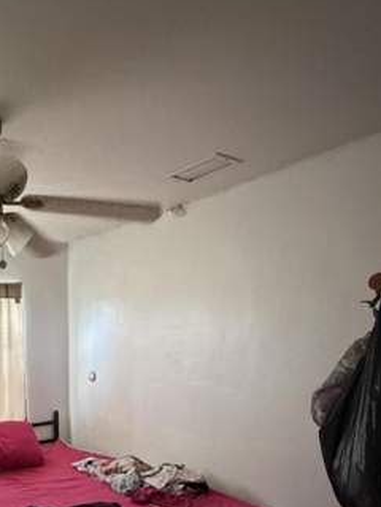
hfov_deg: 44.2
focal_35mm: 28
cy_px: 387
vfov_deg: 59.7
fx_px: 411
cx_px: 22
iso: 1000
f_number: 2.2
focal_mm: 2.22
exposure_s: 1/60
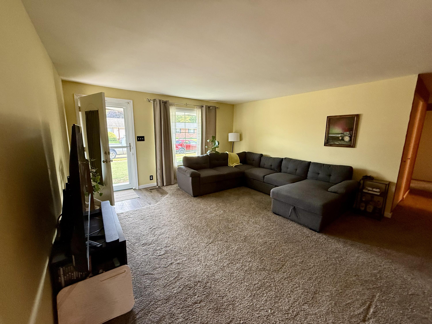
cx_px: 216
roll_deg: -0.4
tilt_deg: -9.2
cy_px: 162
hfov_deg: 102.1
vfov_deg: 85.7
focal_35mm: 14
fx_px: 175
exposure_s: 1/60
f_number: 2.2
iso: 320
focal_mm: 2.22
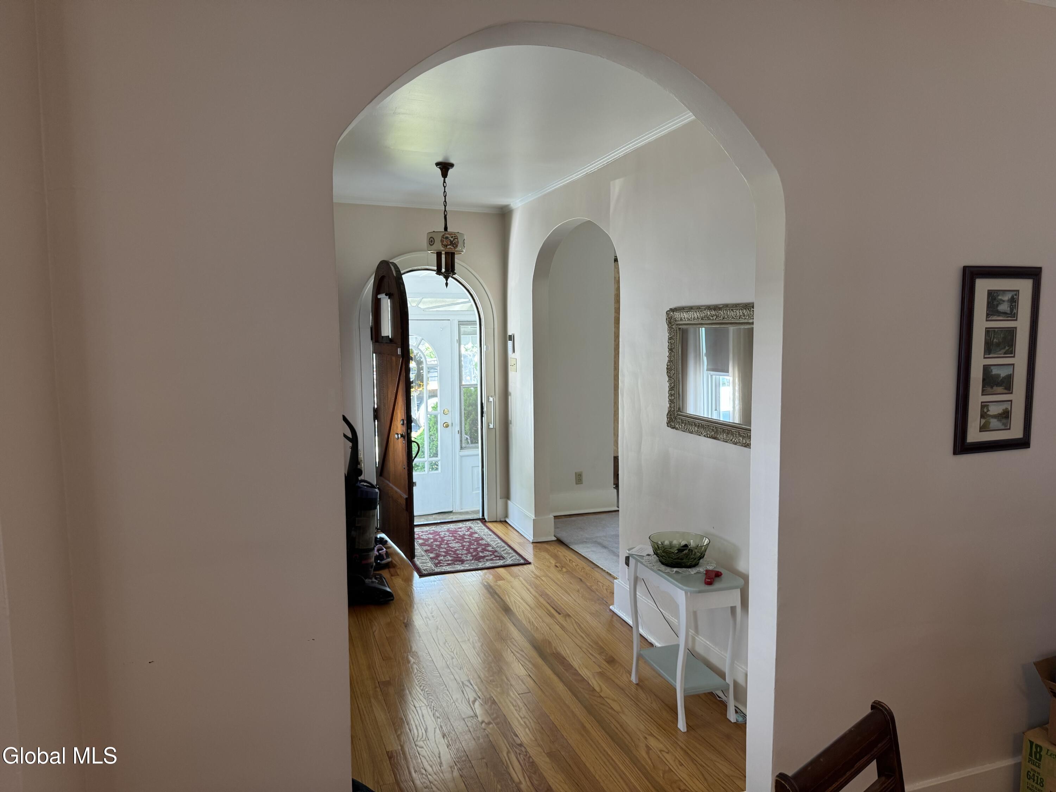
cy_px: 396
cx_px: 528
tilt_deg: -5.7
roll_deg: +0.4
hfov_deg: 71.6
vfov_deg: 56.8
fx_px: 732
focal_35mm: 24
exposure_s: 1/60
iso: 125
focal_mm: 6.76
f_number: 1.78
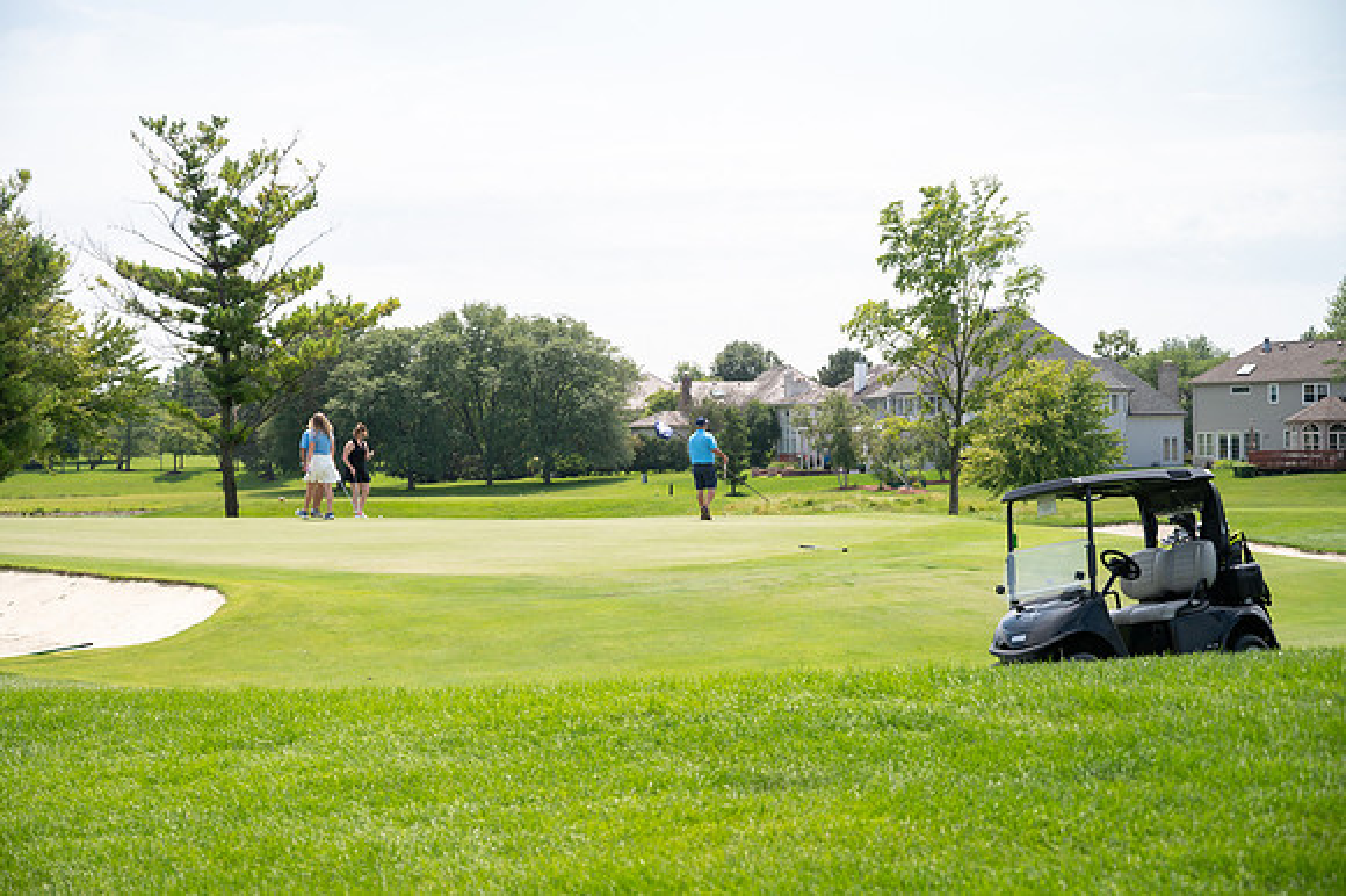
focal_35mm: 70
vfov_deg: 19.4
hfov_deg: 28.8
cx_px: 673
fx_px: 2618
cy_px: 448
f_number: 5
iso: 250
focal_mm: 70
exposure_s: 1/1250
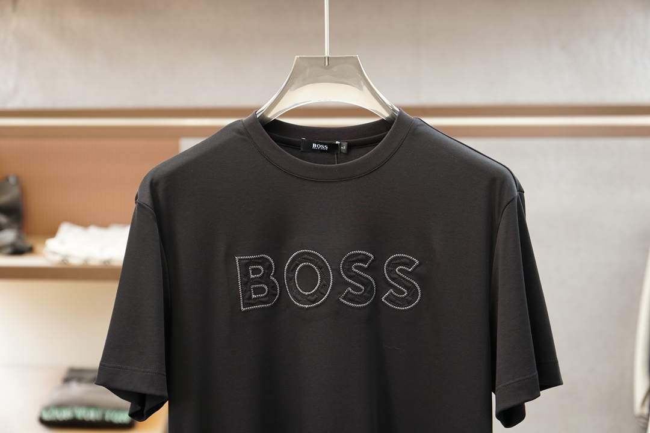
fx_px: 1381
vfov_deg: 17.8
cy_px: 216
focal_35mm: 76
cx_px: 325
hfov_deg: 26.5
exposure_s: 1/125
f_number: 3.5
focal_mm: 51
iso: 640
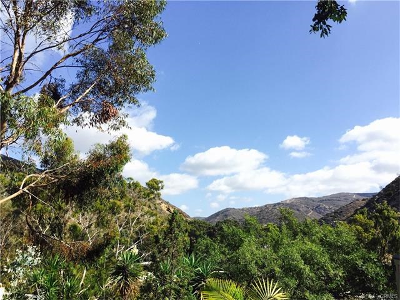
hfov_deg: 61.7
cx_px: 200
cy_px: 150
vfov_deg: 48.2
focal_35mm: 29
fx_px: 335
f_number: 2.2
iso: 32
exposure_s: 1/2326
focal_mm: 4.15
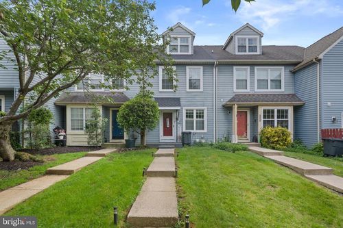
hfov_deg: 90.0
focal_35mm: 18
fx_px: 171
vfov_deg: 67.3
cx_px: 172
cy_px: 114
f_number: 7.1
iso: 500
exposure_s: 1/15
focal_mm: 18
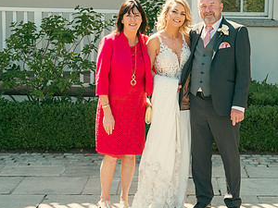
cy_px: 94
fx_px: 626
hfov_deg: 24.9
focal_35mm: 78
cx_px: 177
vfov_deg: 18.9
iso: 250
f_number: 7.1
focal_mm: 42
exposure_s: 1/250
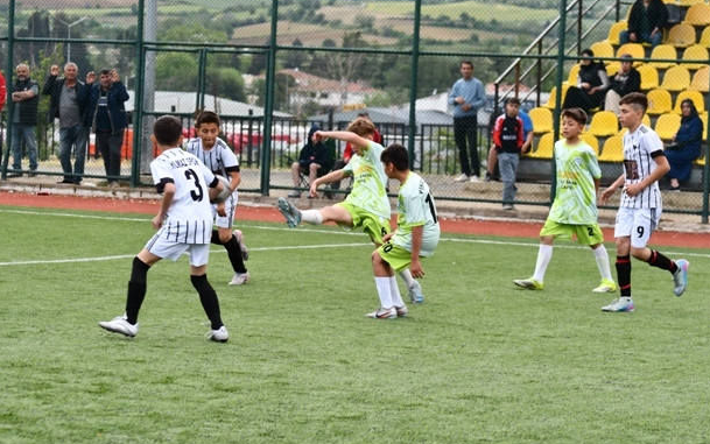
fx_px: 2632
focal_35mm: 136
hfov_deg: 15.4
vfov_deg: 9.6
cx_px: 363
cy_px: 241
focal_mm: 85
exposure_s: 1/250
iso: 450
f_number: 4.5
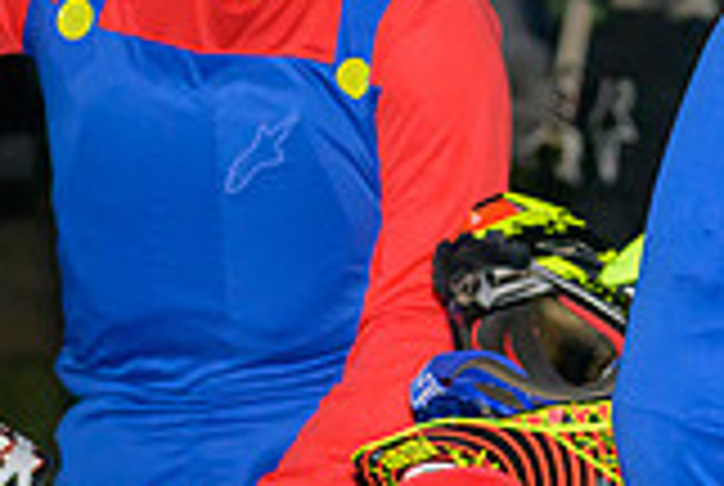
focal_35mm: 252
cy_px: -52
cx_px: 472
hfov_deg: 8.2
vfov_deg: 5.5
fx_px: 5077
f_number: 2.8
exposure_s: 1/60
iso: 2000
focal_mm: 70
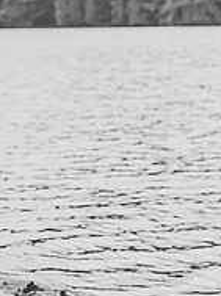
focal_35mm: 142
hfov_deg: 10.2
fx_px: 1213
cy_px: 73
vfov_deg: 13.9
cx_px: 277
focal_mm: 48
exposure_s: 1/2500
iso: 640
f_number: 2.8
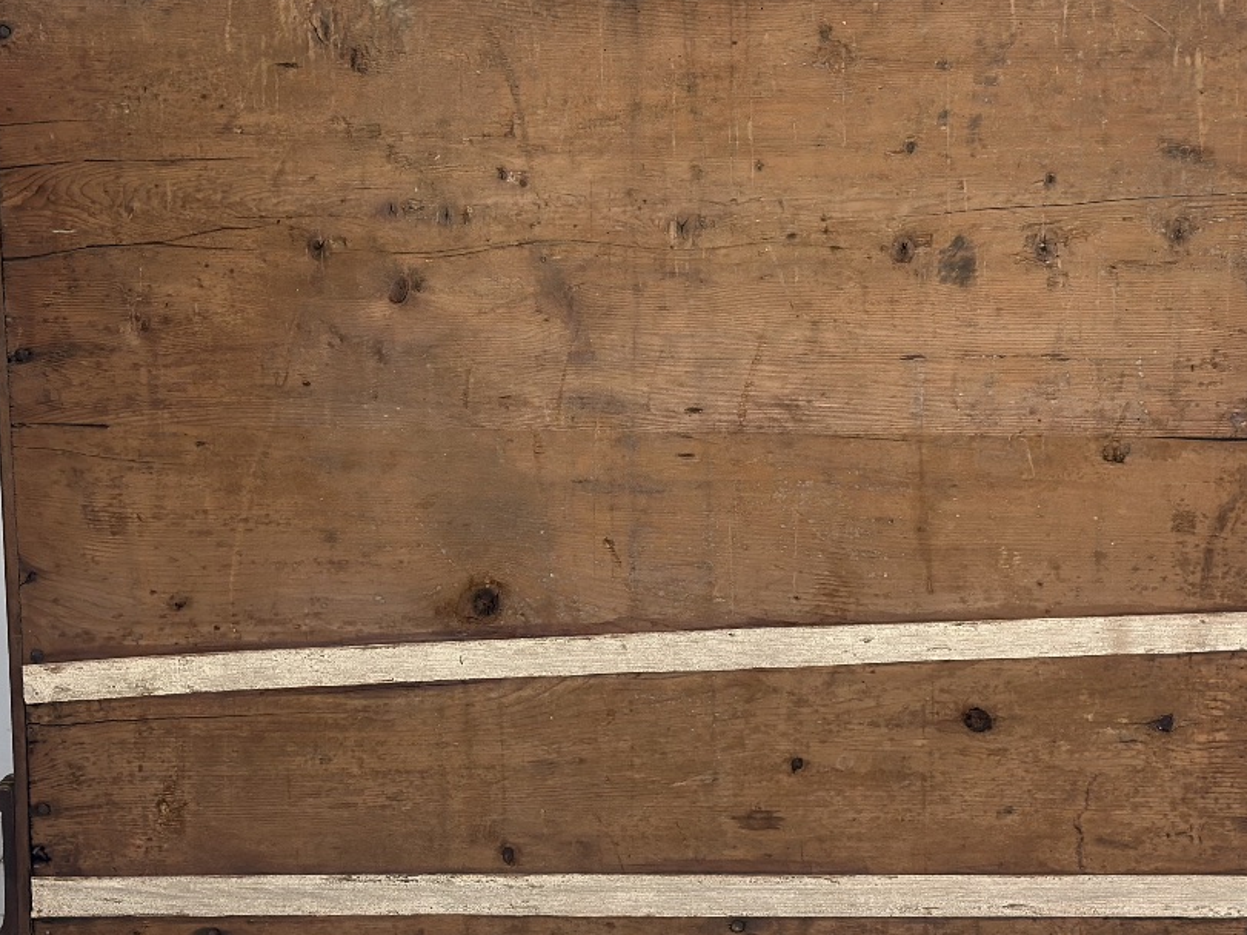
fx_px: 2557
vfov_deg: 20.7
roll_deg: -0.1
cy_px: 534
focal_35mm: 71
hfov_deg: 27.4
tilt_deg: -9.9
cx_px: 627
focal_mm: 6.86
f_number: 1.78
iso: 200
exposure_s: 1/100
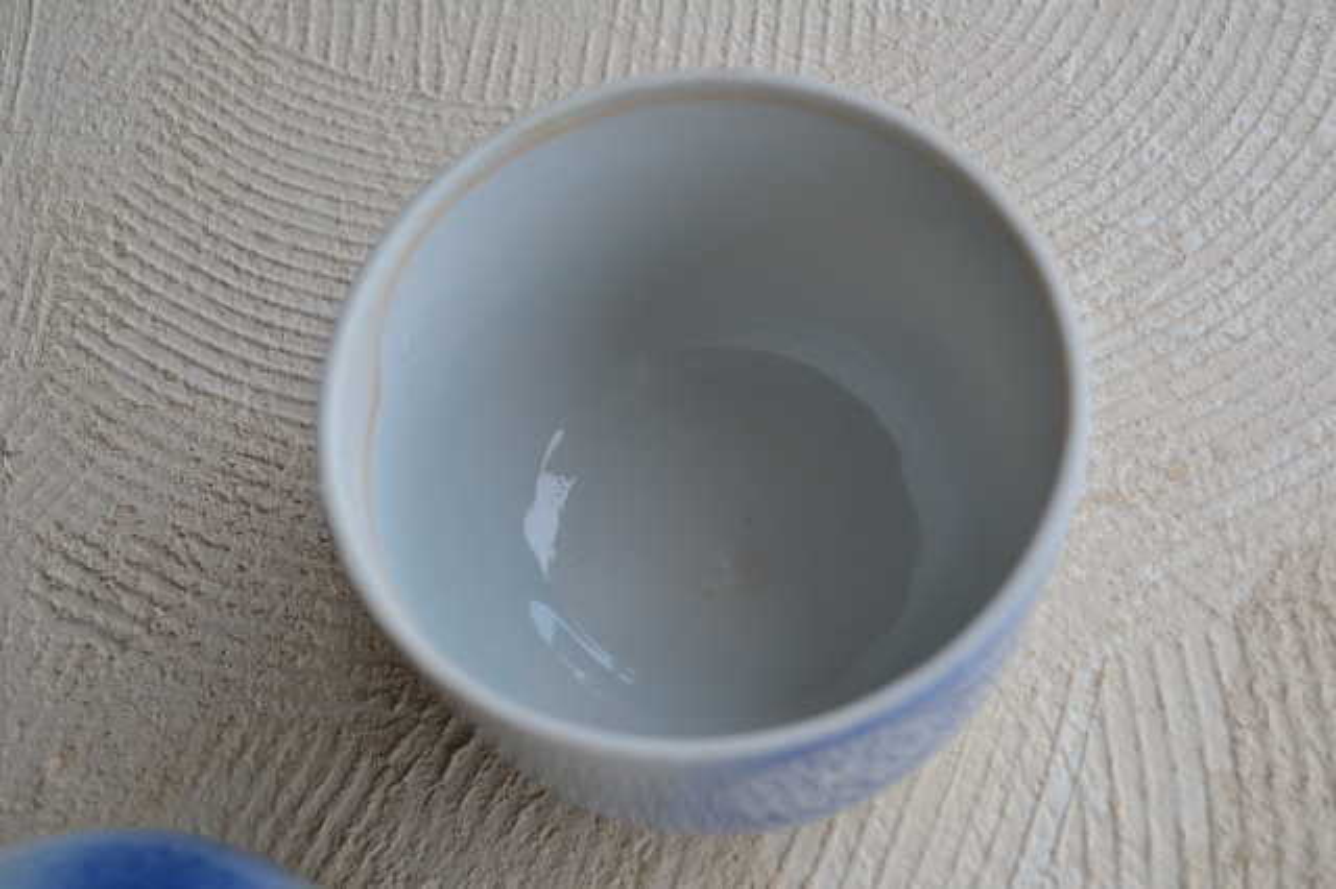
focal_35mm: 42
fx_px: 1558
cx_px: 668
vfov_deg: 31.9
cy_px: 444
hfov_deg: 46.4
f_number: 5.6
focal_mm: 28
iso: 110
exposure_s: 1/125
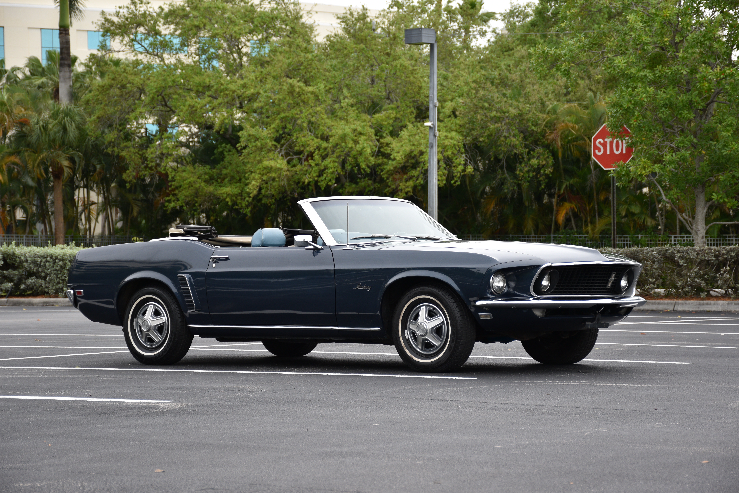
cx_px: 370
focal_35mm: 93
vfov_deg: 14.7
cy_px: 246
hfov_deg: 21.9
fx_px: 1909
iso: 200
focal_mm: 62
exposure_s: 1/500
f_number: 5.6
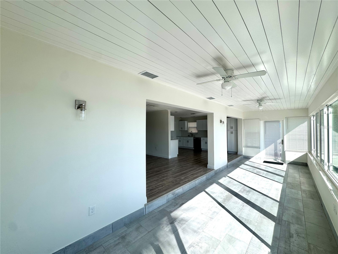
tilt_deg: +3.8
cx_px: 169
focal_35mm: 14
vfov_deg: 85.7
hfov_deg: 102.1
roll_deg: -0.7
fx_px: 137
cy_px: 127
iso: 40
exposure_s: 1/720
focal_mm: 2.22
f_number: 2.2
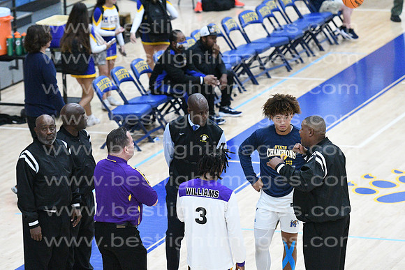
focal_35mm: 202
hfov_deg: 10.2
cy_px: 135
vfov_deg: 6.8
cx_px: 202
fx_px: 2279
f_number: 3.5
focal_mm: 135
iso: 12800
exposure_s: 1/800
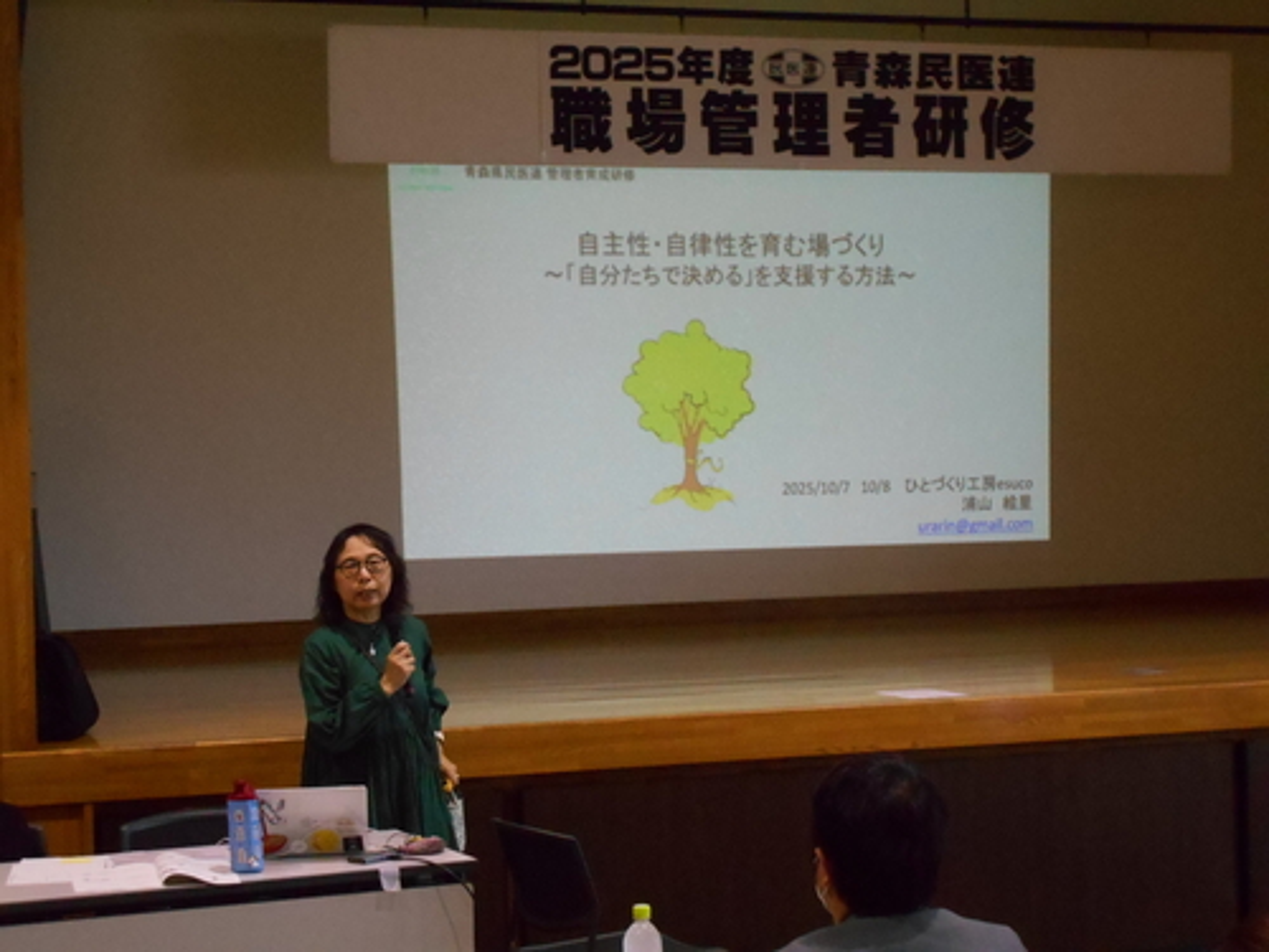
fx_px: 2786
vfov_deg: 19.4
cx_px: 634
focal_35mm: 76
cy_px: 476
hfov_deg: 25.7
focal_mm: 13.5
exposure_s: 1/80
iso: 800
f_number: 5.8
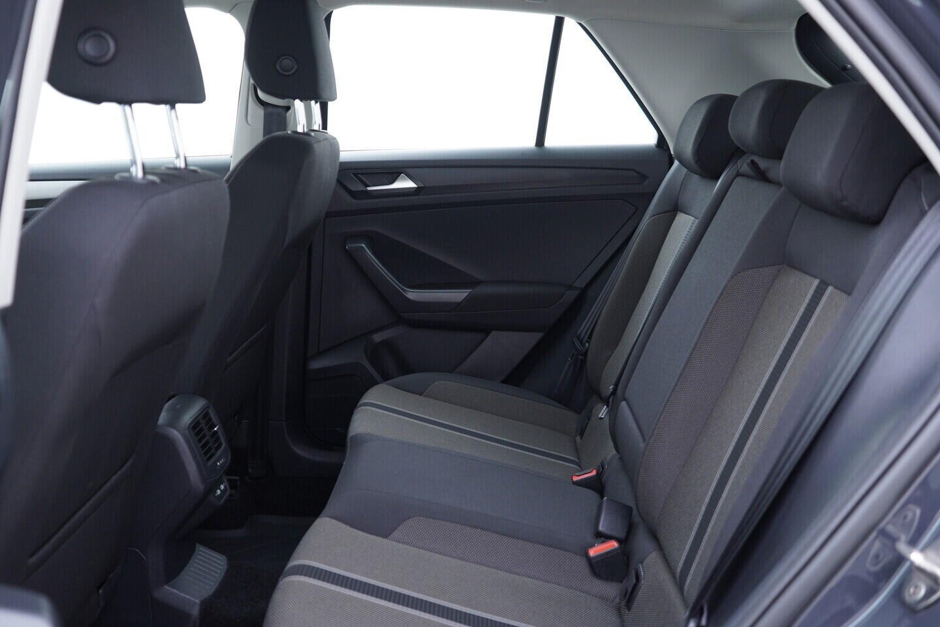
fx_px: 940
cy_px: 314
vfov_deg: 36.9
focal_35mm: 36
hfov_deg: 53.1
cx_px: 470
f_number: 2.8
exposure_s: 1/40
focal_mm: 24
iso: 320
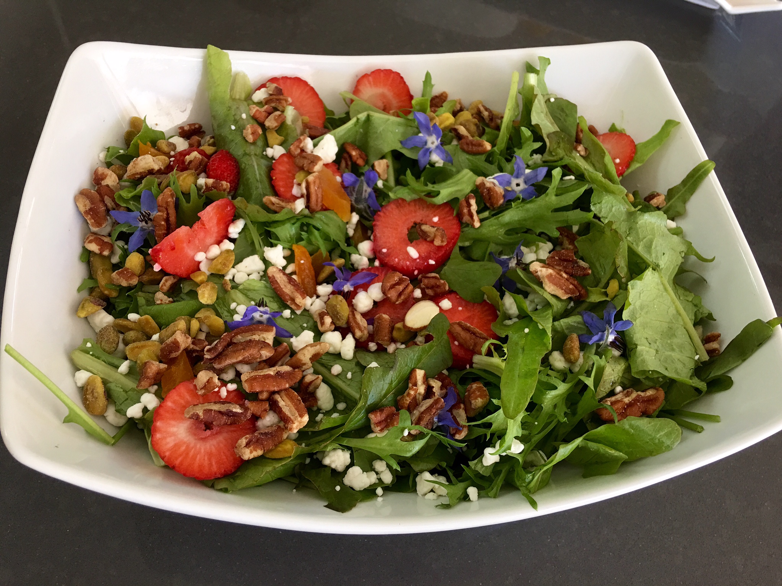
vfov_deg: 48.2
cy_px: 293
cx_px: 391
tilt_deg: -57.2
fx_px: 655
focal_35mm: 29
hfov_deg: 61.7
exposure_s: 1/15
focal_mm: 4.15
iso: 32
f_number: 2.2
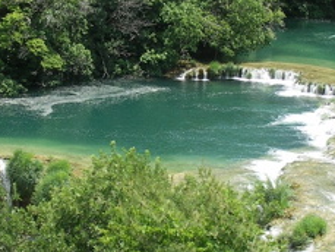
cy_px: 154
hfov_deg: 17.3
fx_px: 1104
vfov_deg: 13.0
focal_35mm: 114
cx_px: 161
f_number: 5
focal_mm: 8.5
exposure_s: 1/160
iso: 50
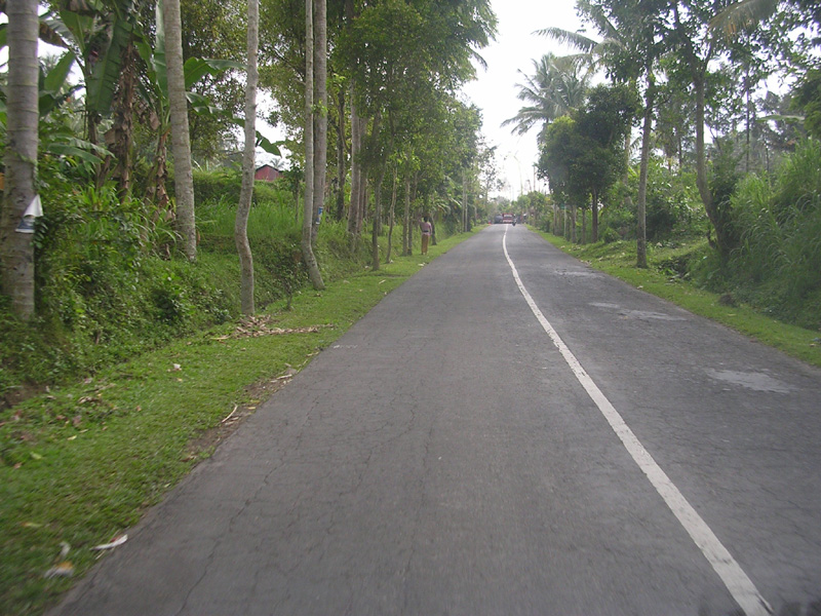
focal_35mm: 38
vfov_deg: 37.7
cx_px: 410
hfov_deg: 49.0
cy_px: 308
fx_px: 901
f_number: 2.8
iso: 50
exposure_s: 1/235
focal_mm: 5.8
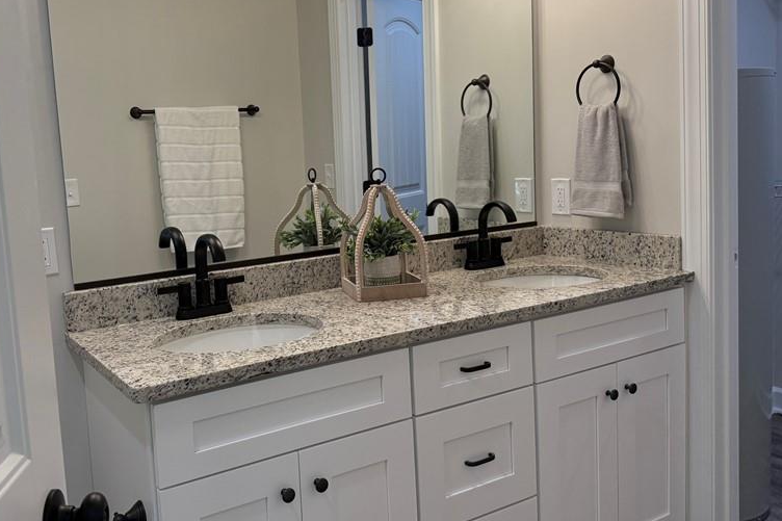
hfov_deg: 55.3
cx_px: 303
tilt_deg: -4.8
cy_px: 222
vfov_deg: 38.8
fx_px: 738
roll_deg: +3.3
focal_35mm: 34
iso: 160
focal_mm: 6.76
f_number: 1.78
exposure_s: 1/194
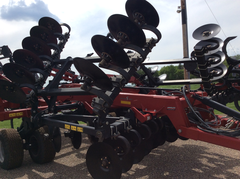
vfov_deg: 44.1
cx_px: 120
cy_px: 90
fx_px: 222
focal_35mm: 32
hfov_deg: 56.9
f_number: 2.4
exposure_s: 1/1972
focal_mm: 3.3
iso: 32
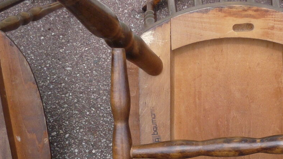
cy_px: 168
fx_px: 555
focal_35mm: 74
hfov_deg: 28.1
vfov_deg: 15.9
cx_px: 221
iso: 100
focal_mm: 4.8
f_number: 4.5
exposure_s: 1/200
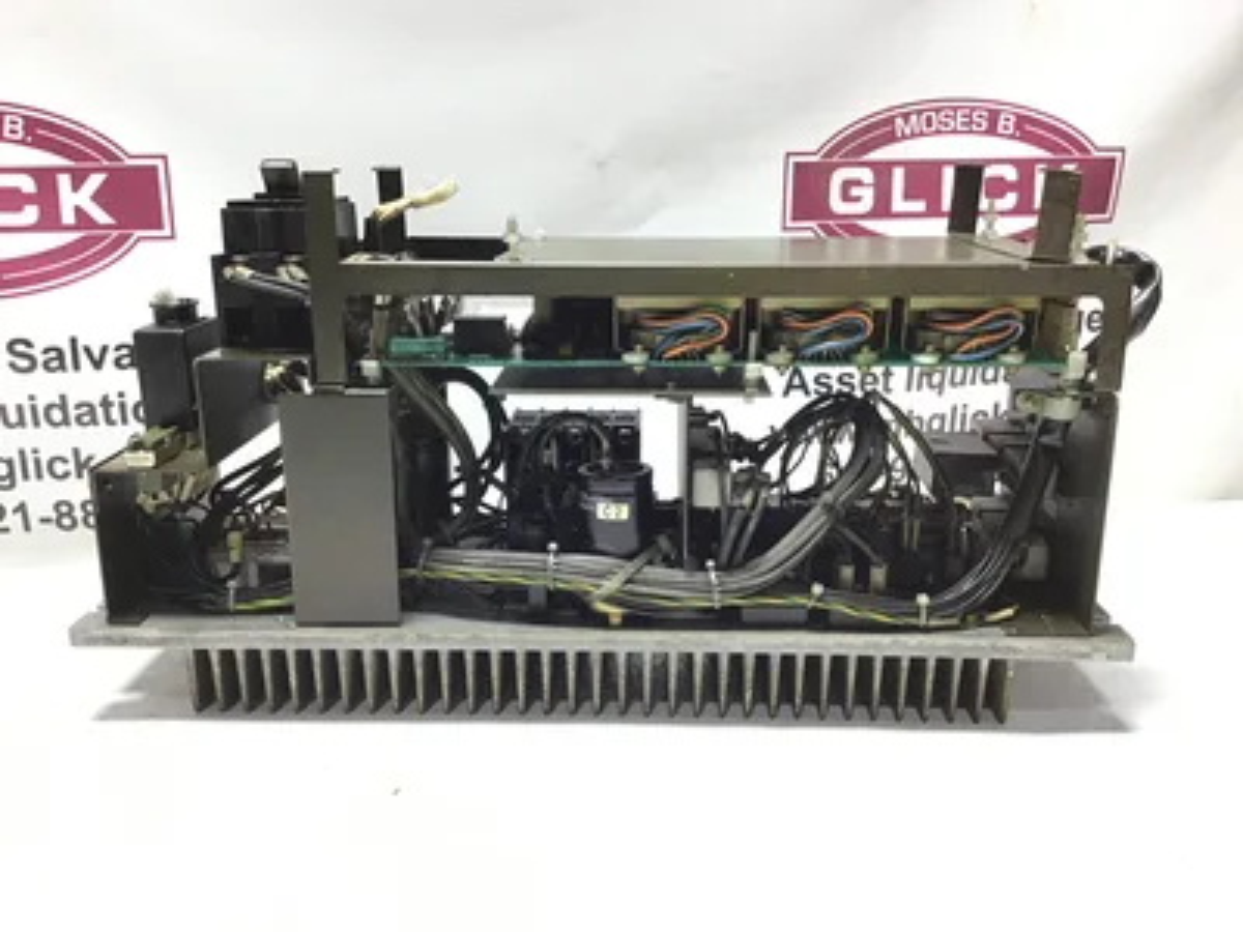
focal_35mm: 31
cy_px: 466
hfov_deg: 58.4
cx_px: 622
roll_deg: +1.3
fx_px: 1113
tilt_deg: -15.5
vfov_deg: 45.4
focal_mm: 3.3
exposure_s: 1/40
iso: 25
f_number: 2.4
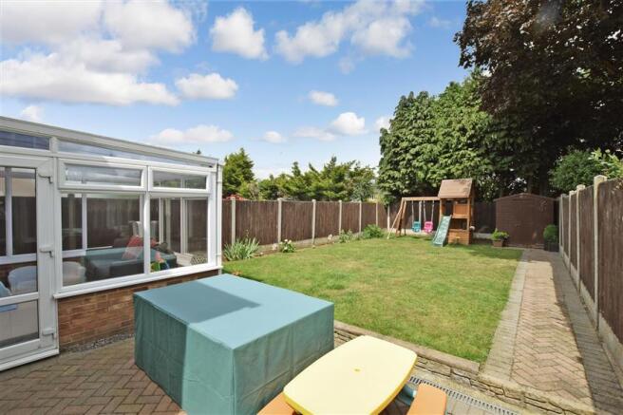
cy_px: 208
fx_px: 260
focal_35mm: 15
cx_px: 312
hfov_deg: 100.4
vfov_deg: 77.3
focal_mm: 10
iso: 200
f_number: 14
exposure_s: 1/160
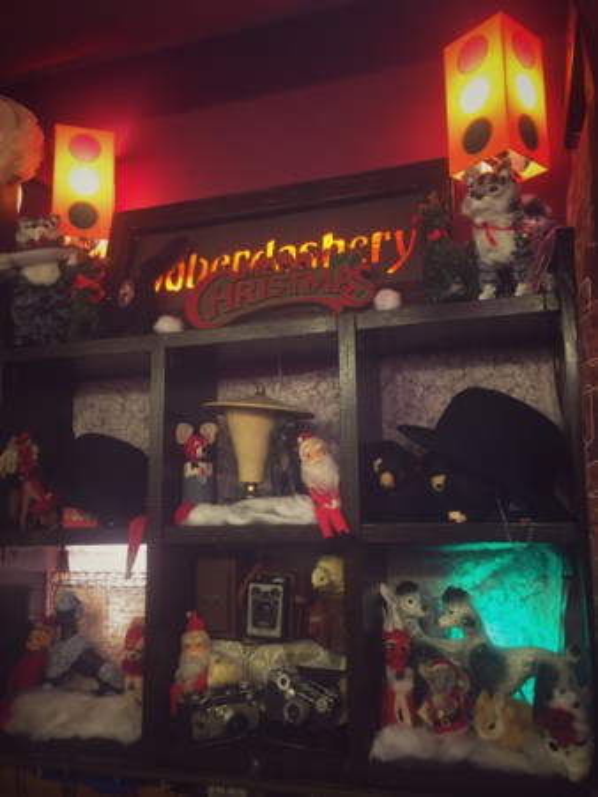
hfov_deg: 48.3
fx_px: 667
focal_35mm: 29
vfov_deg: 61.6
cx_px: 299
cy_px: 398
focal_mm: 4.15
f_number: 2.2
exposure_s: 1/30
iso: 80
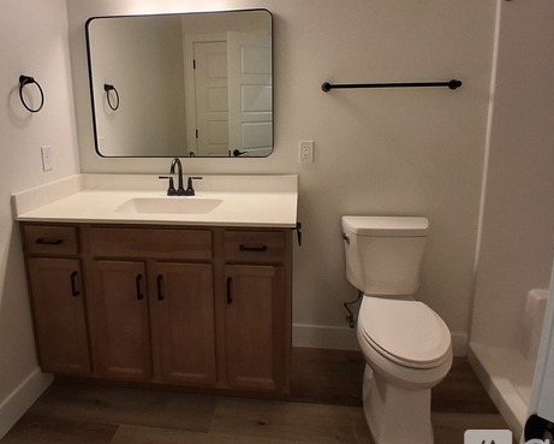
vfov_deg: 58.3
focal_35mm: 24
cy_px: 177
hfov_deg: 70.2
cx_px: 258
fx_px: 394
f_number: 2.2
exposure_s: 1/120
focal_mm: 1.4
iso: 125
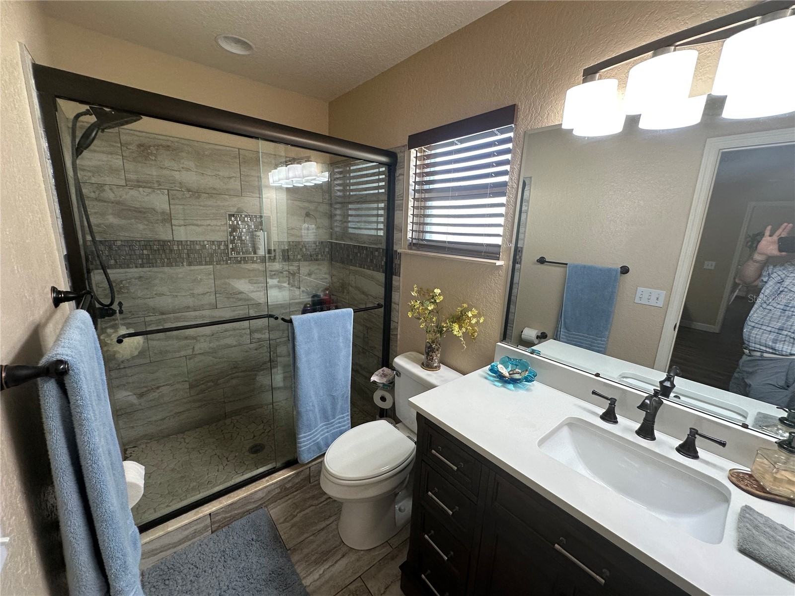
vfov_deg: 85.7
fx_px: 322
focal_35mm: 14
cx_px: 398
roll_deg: -2.0
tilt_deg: -12.1
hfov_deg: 102.1
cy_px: 298
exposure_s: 1/120
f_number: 2.2
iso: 125
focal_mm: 2.22
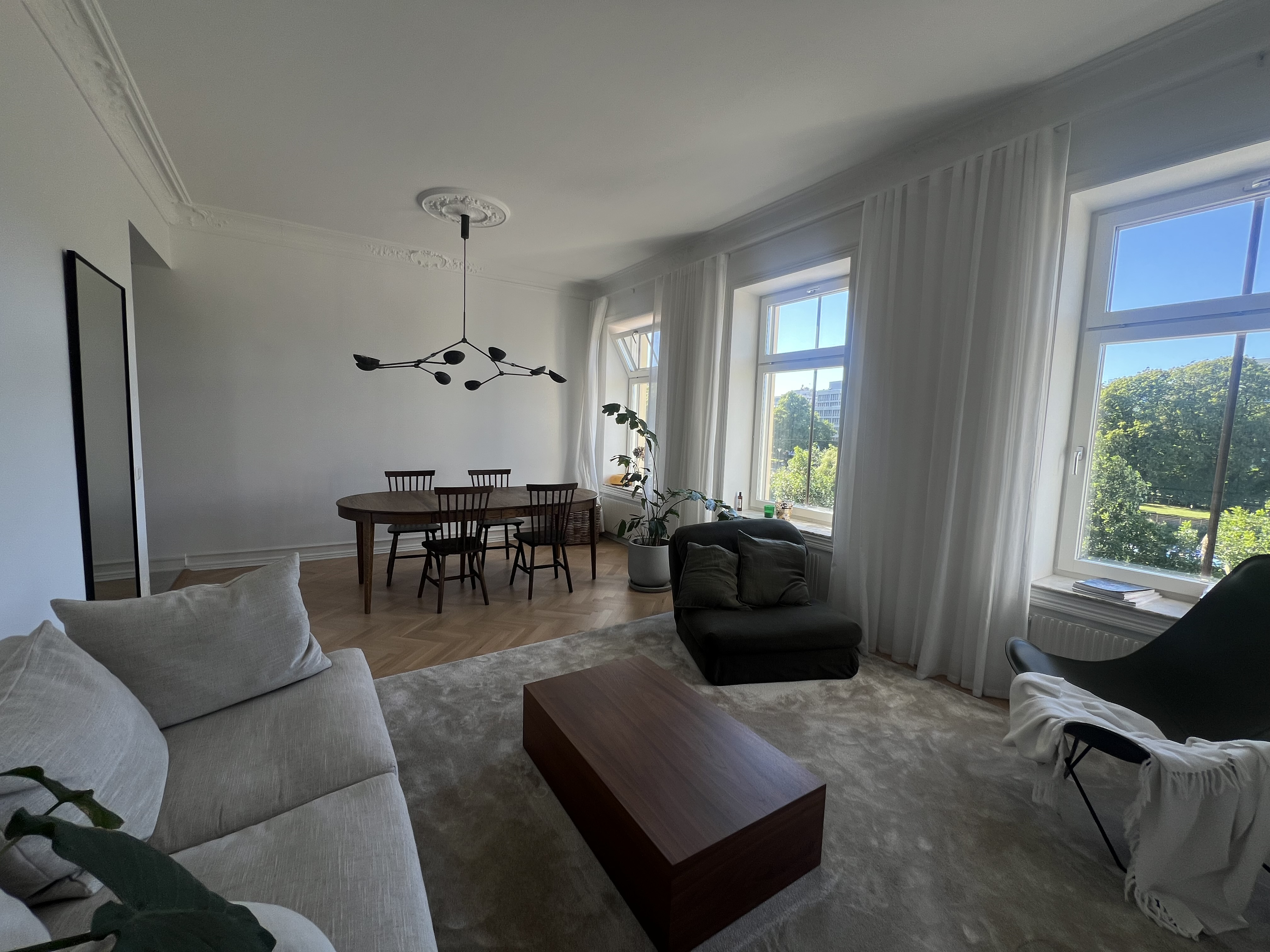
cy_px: 476
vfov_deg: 89.9
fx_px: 477
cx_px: 635
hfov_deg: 106.2
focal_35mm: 13
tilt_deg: -5.8
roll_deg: -2.0
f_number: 1.8
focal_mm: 1.57
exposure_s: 1/137
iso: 32
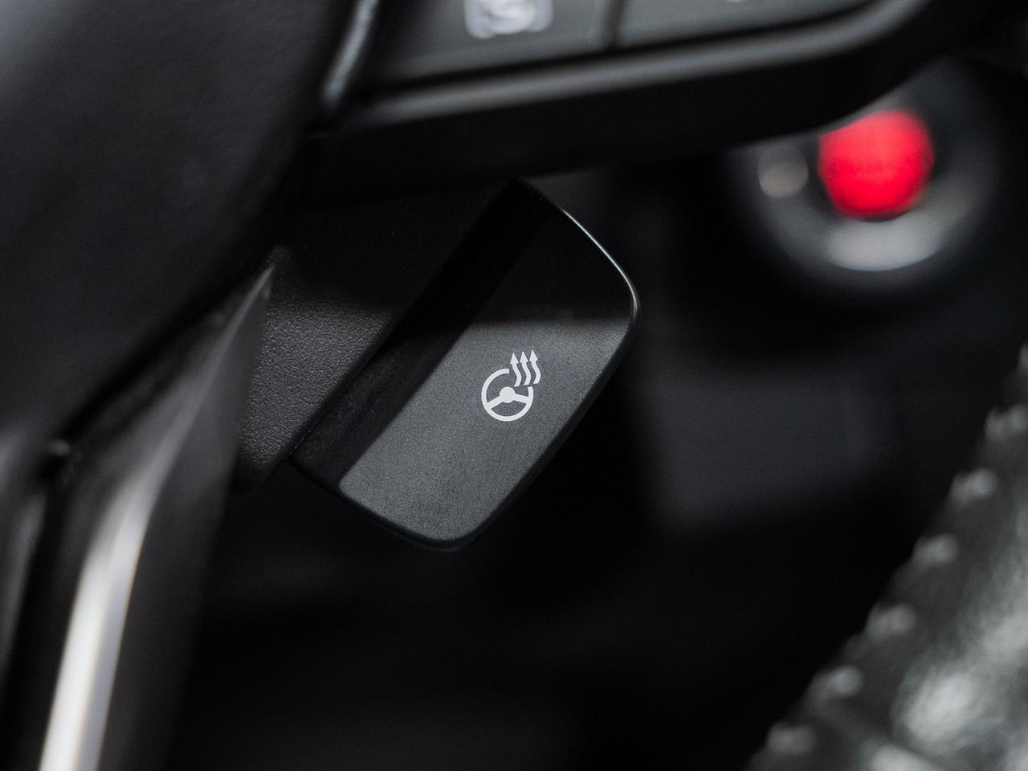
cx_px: 517
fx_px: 1958
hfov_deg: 29.4
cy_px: 396
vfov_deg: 22.3
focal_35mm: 66
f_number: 4
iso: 800
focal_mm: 48.7
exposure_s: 1/30
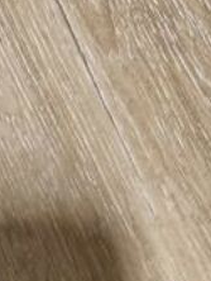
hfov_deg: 9.0
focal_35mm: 156
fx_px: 1265
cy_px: 658
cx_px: -205
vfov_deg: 10.9
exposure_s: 1/50
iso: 200
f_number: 1.8
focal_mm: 5.4
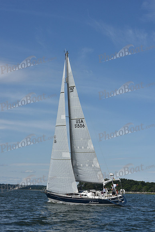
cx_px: 78
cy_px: 116
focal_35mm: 70
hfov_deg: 19.5
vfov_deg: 28.8
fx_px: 452
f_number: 11
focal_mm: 70
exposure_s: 1/1000
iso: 320
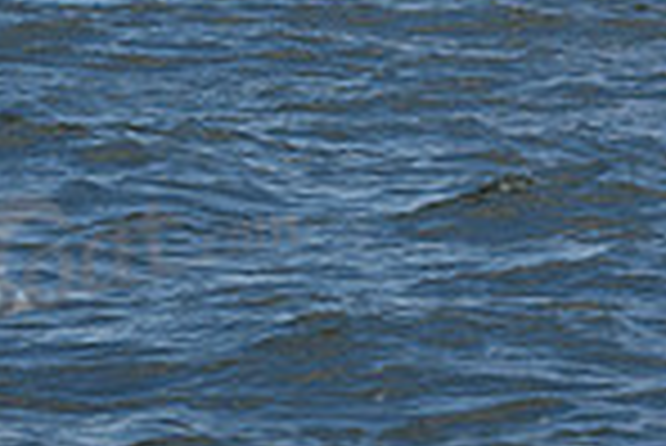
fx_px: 7611
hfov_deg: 5.0
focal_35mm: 411
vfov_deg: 3.3
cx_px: 533
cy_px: -464
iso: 320
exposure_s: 1/1000
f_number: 11
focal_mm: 105
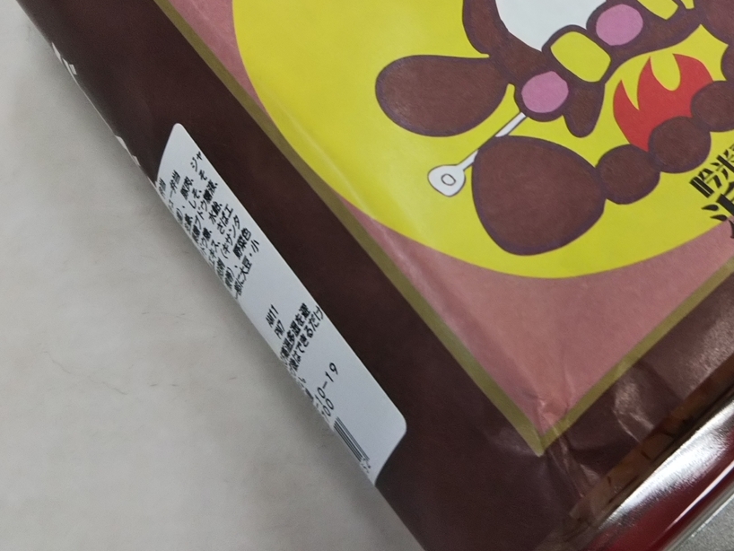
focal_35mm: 44
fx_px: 933
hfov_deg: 42.1
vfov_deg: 32.4
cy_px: 149
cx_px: 511
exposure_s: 1/40
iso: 50
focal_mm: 4
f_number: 2.2
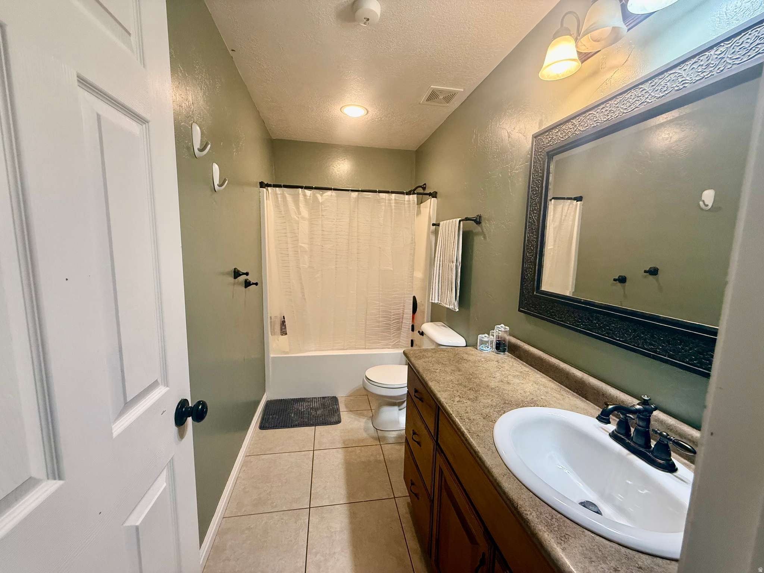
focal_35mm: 14
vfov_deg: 85.7
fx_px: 309
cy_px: 286
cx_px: 382
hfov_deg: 102.1
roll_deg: -1.3
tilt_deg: -7.5
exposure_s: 1/60
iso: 250
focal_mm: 2.22
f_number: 2.2
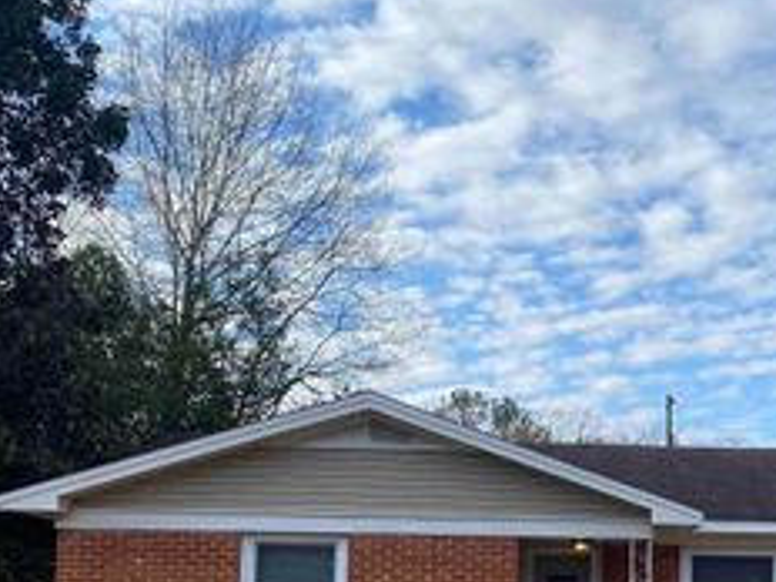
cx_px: 726
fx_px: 1255
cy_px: 530
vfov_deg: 25.3
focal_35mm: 56
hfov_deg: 32.3
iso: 32
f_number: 1.8
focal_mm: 4.25
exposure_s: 1/1927
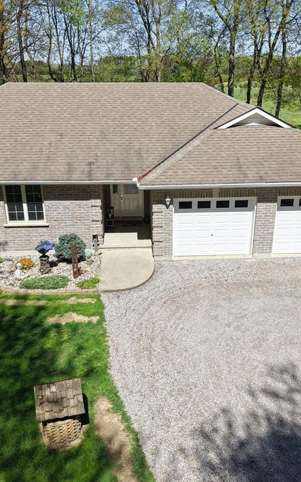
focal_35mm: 35
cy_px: 244
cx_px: 160
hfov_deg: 36.3
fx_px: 459
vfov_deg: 55.3
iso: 220
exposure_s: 1/4000
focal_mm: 8.67
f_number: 1.8
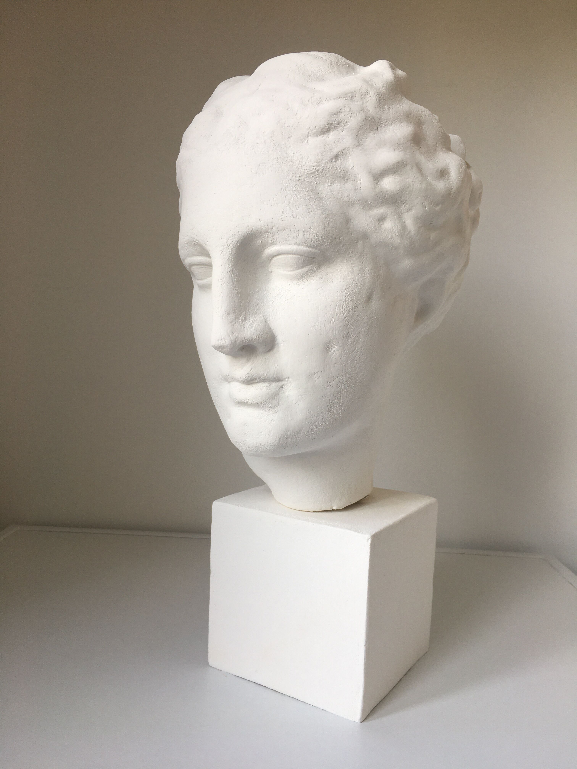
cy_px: 384
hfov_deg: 48.2
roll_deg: -3.4
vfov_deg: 61.7
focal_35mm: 29
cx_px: 288
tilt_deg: -4.3
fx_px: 645
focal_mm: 4.15
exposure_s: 1/50
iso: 25
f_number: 2.2
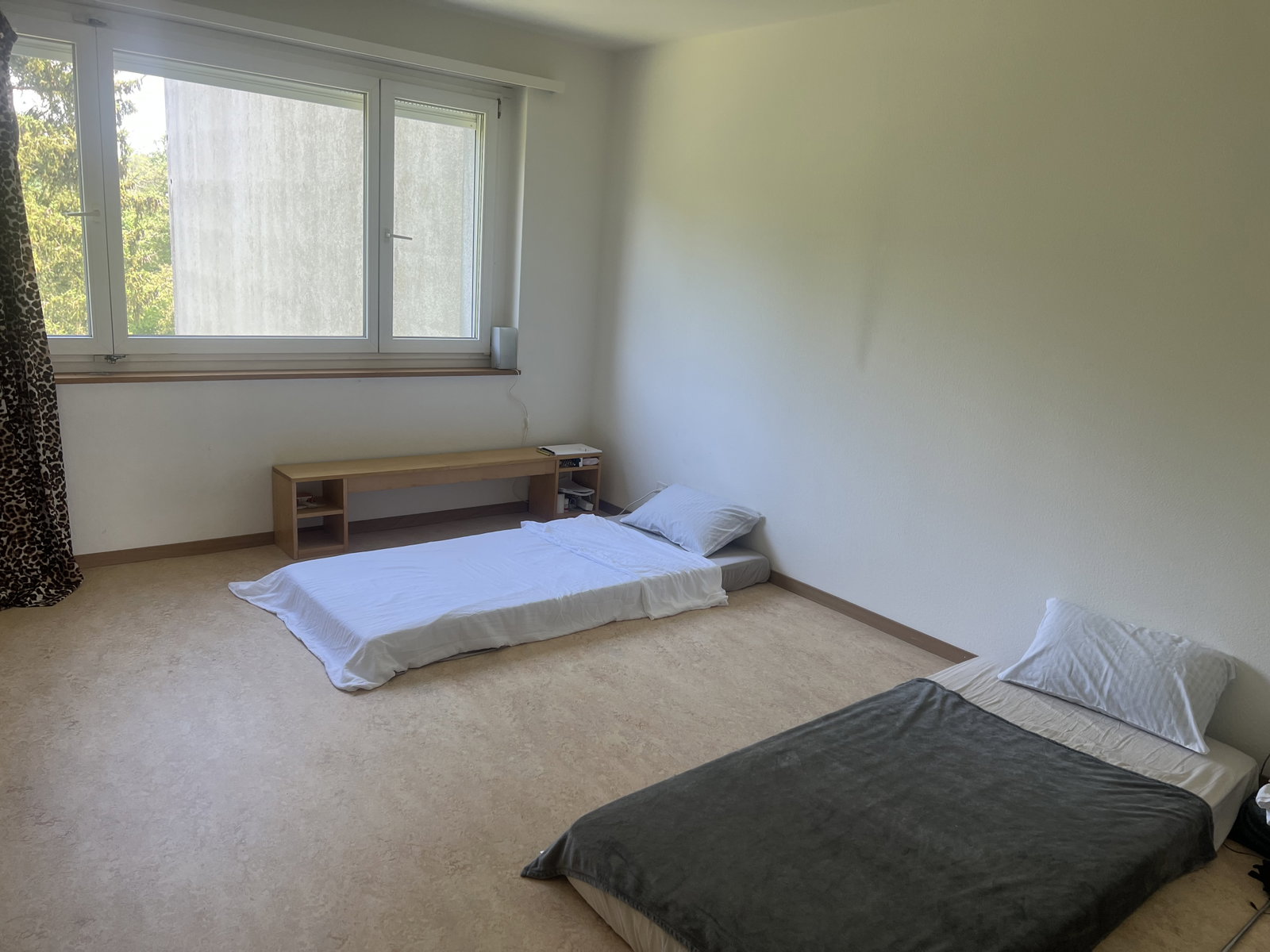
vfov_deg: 53.1
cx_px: 635
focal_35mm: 26
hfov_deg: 67.3
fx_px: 954
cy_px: 476
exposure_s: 1/121
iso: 40
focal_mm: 5.7
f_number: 1.5
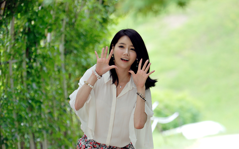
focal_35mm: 381
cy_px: 143
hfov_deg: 5.5
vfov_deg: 3.4
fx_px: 2480
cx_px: 119
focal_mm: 165
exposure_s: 1/320
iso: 160
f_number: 2.8
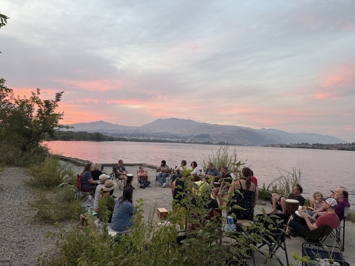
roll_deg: -2.1
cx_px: 178
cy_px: 133
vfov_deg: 56.8
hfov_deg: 71.6
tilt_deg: +2.2
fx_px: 246
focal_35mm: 24
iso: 200
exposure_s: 1/97
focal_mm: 6.76
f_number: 1.78
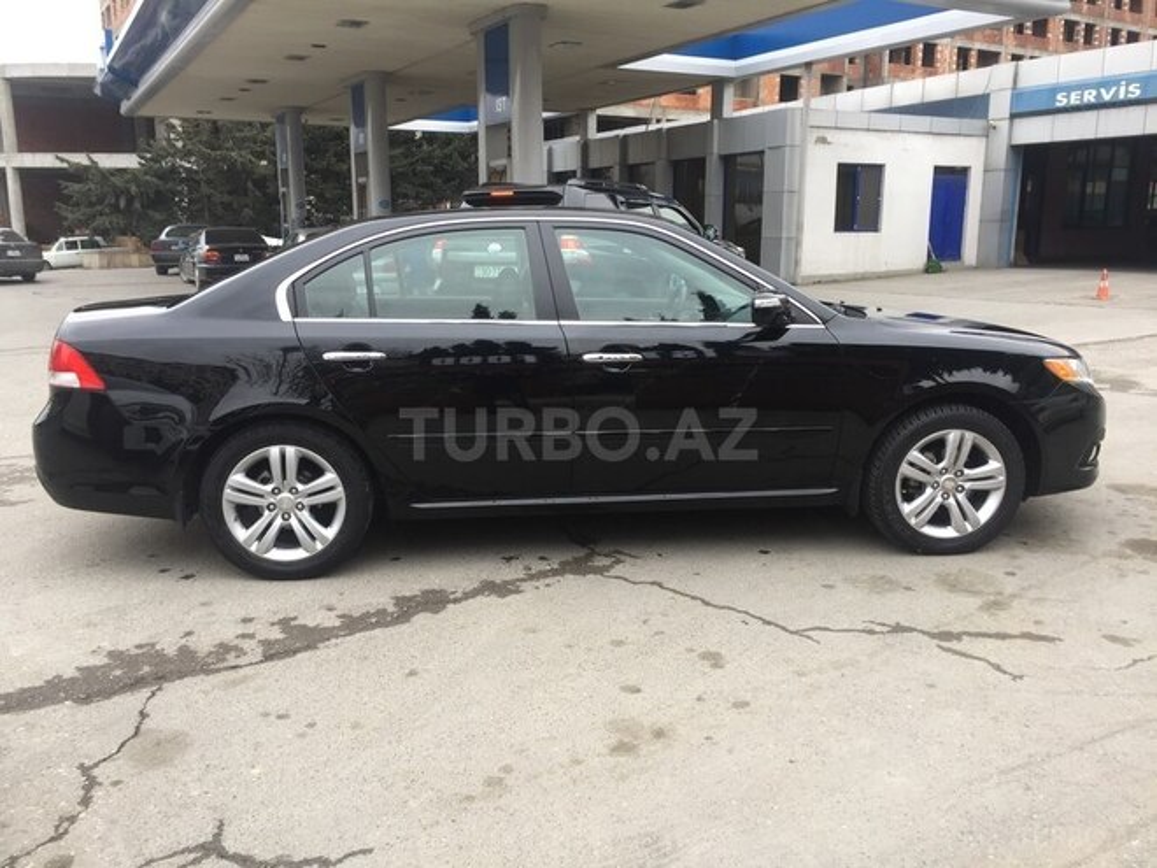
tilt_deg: -12.9
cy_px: 434
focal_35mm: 29
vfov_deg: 48.2
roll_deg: -0.5
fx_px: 969
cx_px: 578
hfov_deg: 61.7
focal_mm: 4.15
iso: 32
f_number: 2.2
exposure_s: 1/50
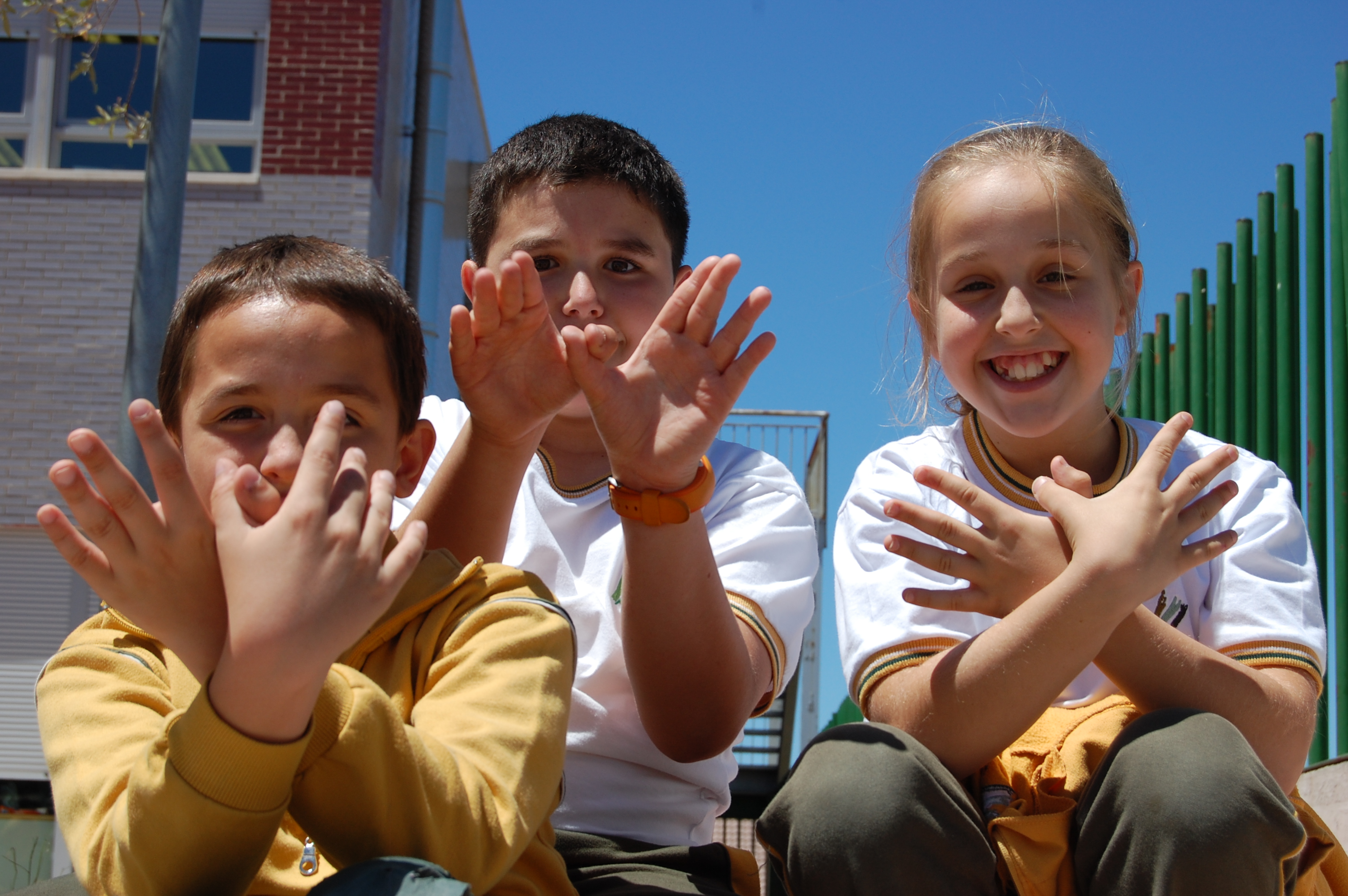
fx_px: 2806
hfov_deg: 27.0
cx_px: 674
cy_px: 448
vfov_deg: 18.1
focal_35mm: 75
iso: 200
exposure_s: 1/400
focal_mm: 50
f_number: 10
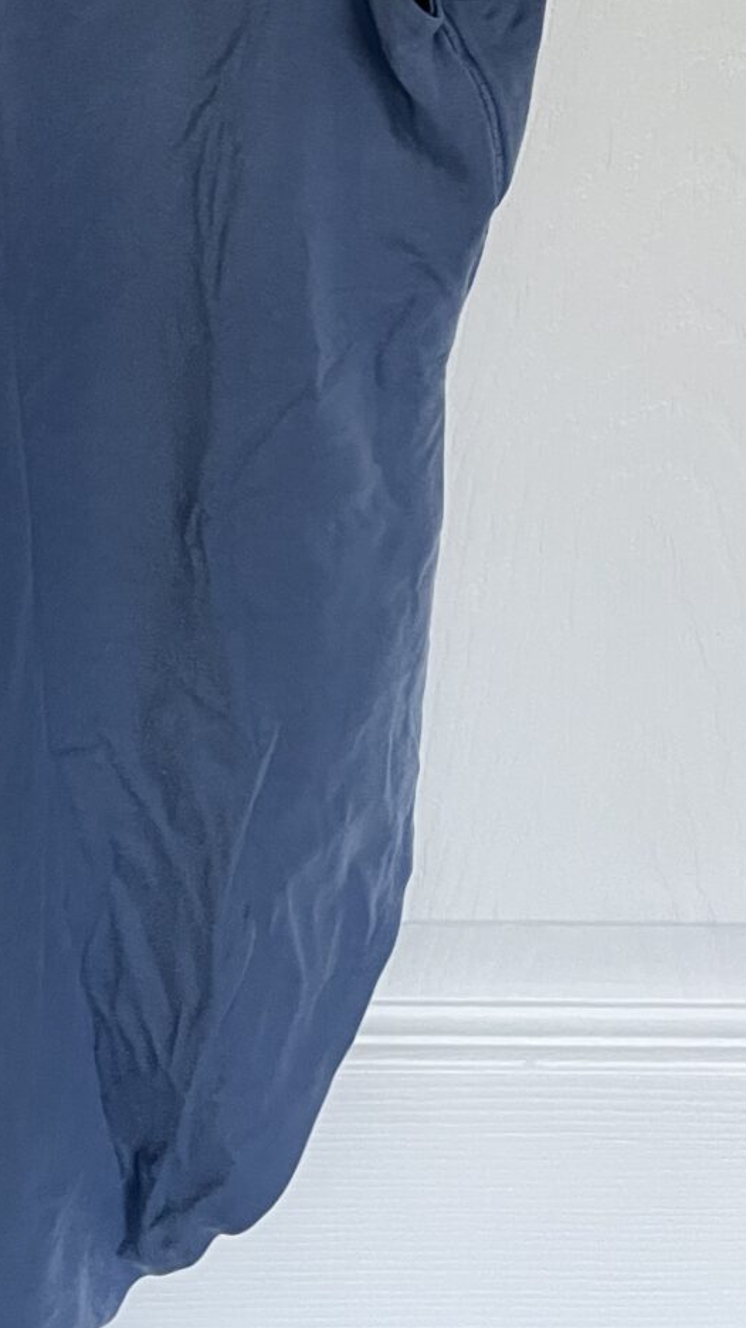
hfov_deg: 18.8
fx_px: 2182
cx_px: -18
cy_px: 37
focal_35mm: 62
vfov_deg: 31.6
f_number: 1.6
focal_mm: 5.1
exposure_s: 1/60
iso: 320
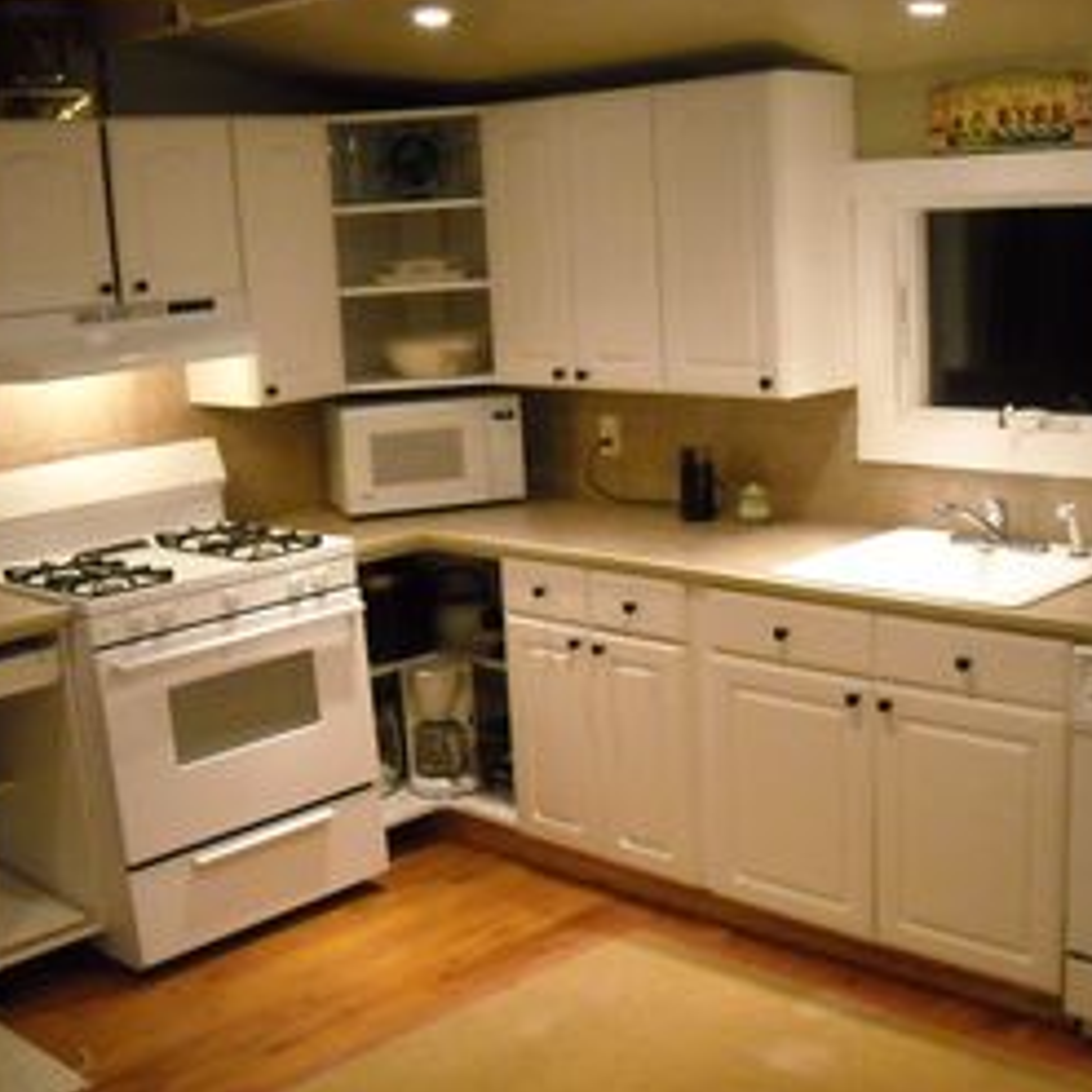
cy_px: 579
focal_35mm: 46
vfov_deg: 36.8
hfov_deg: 36.8
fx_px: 1642
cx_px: 544
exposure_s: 1/76
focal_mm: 5.7
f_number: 2.8
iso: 800
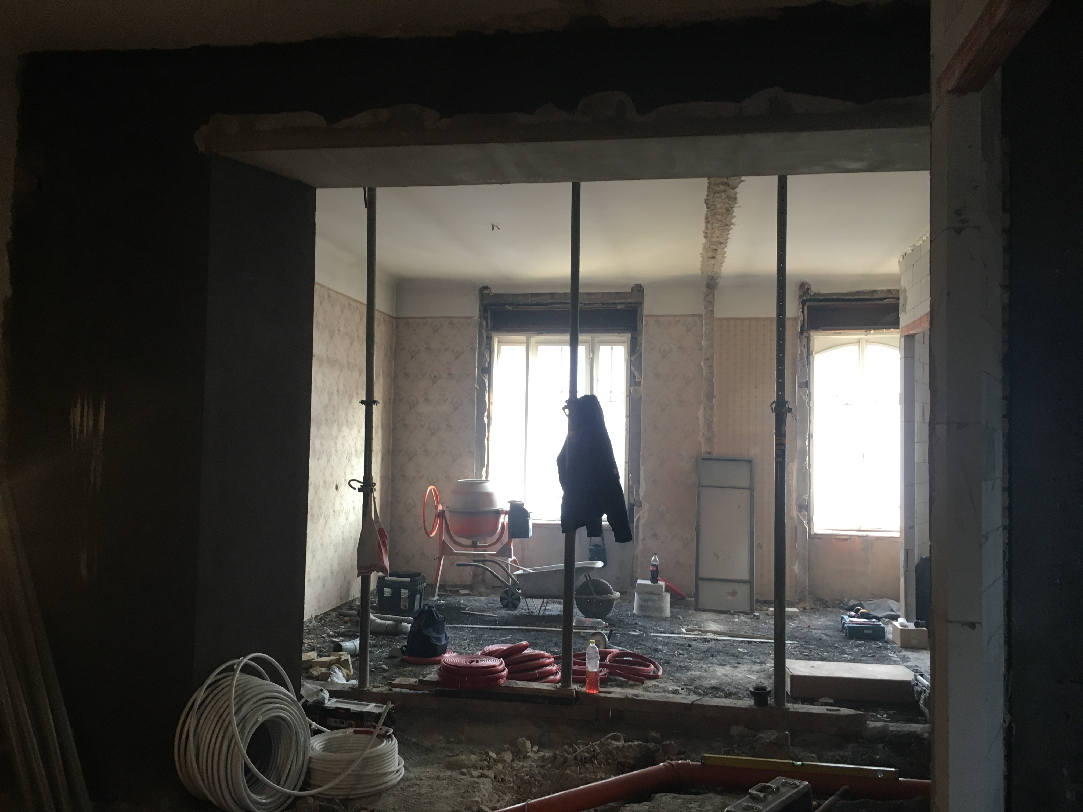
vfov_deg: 48.2
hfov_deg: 61.7
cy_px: 406
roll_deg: -1.5
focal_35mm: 29
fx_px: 907
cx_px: 542
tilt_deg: +2.8
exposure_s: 1/33
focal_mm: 4.15
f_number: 2.2
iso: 100
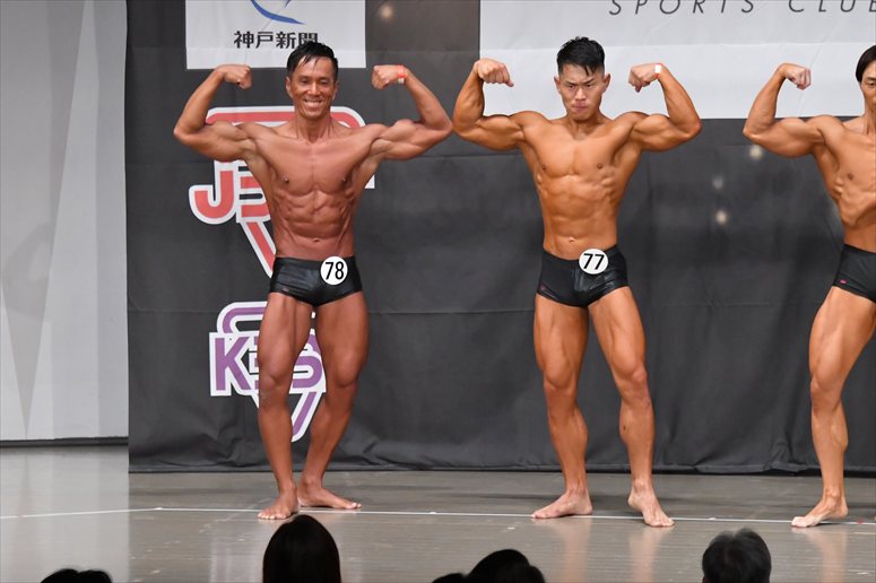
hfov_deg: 9.5
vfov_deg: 6.3
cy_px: 292
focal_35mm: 217
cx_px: 438
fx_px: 5278
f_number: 5.6
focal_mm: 145
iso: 6400
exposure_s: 1/400
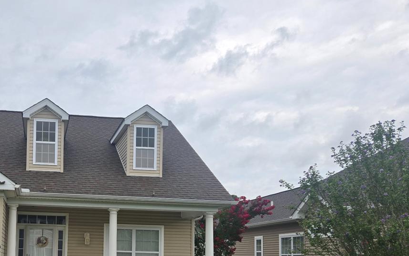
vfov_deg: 30.2
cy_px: 217
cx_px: 84
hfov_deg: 45.8
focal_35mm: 41
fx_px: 457
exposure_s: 1/843
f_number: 1.8
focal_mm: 5.4
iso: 25
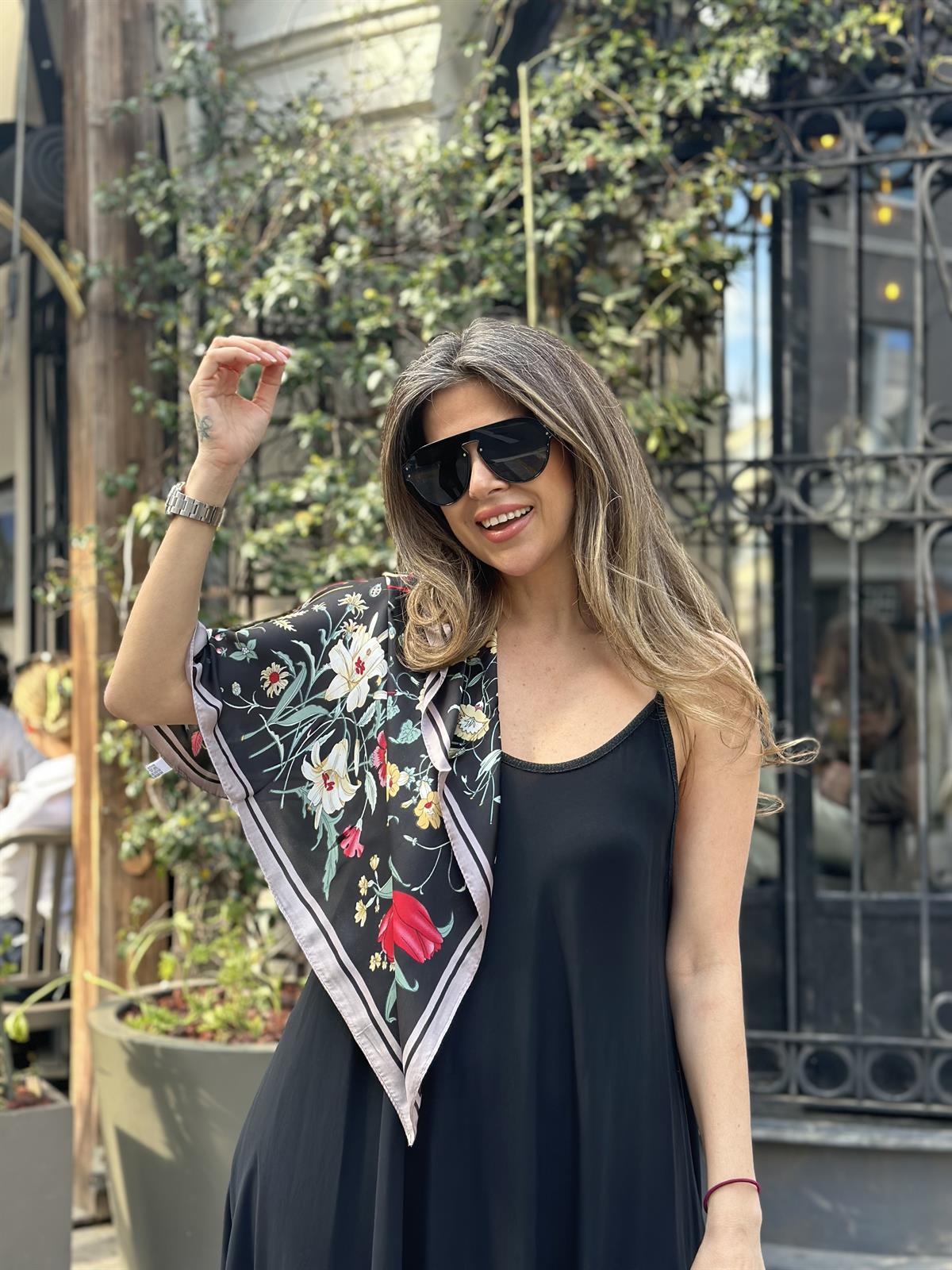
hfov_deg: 30.3
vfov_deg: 39.7
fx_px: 1760
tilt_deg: +2.3
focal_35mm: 48
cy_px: 635
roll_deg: +0.4
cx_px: 476
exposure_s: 1/328
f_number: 1.78
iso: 80
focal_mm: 6.86
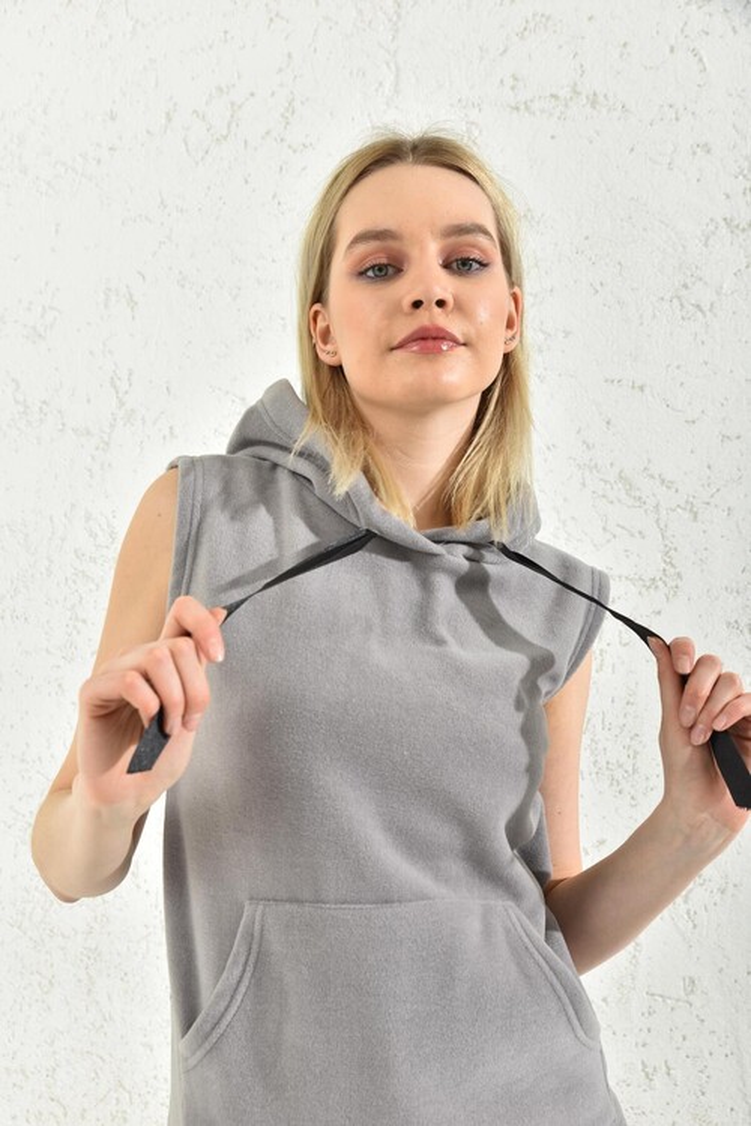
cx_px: 376
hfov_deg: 35.1
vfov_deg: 50.7
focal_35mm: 38
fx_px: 1189
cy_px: 563
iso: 100
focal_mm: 38
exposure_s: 1/160
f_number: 7.1
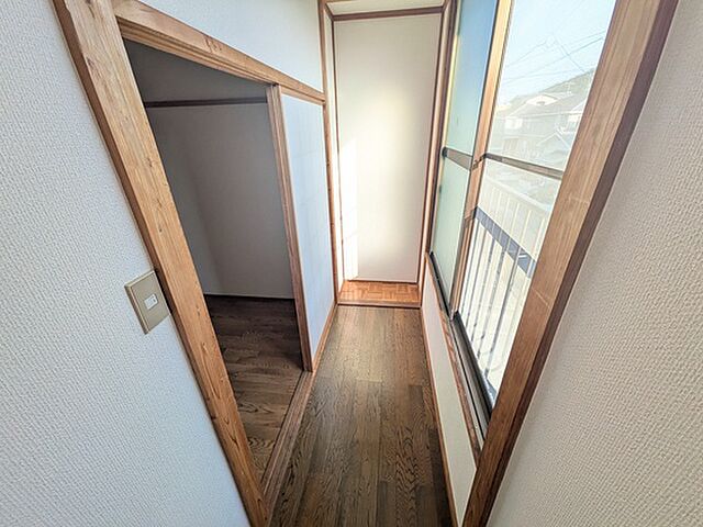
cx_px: 352
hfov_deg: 102.1
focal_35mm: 14
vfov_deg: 85.7
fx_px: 284
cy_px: 264
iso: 104
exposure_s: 1/372
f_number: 2.2
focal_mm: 1.85
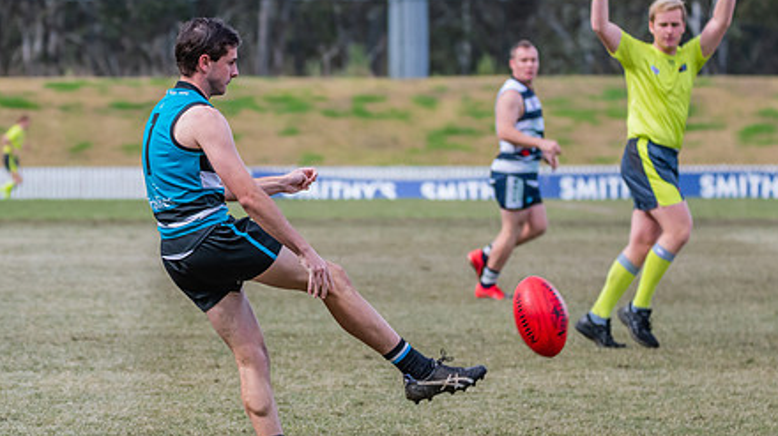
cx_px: 301
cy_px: 347
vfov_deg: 4.0
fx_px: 6268
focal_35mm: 304
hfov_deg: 7.1
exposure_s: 1/1600
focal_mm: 170
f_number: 5.6
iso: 800
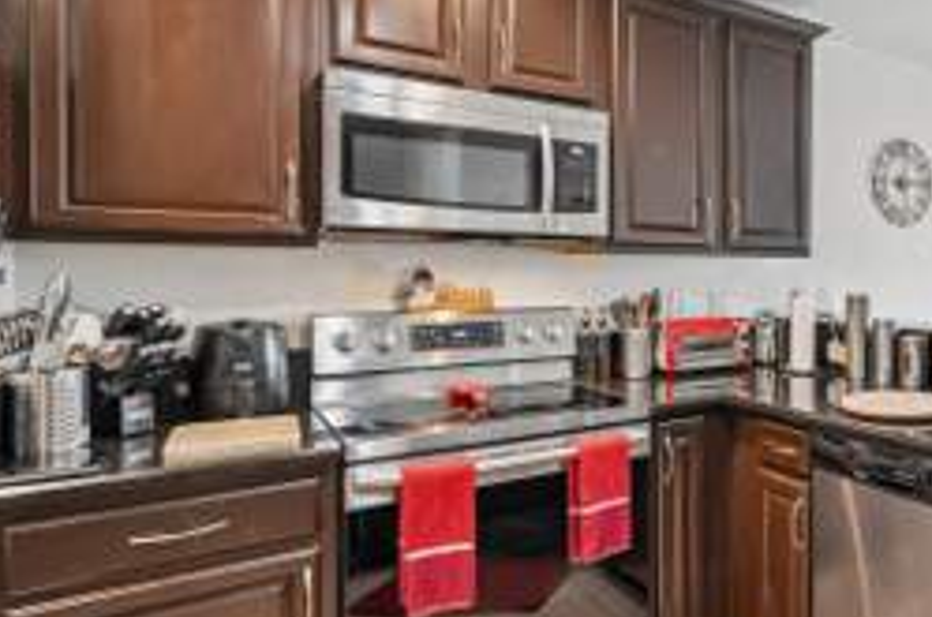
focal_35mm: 27
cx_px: 823
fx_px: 698
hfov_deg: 58.6
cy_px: 286
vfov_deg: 47.7
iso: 4000
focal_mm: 14
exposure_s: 1/40
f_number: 8
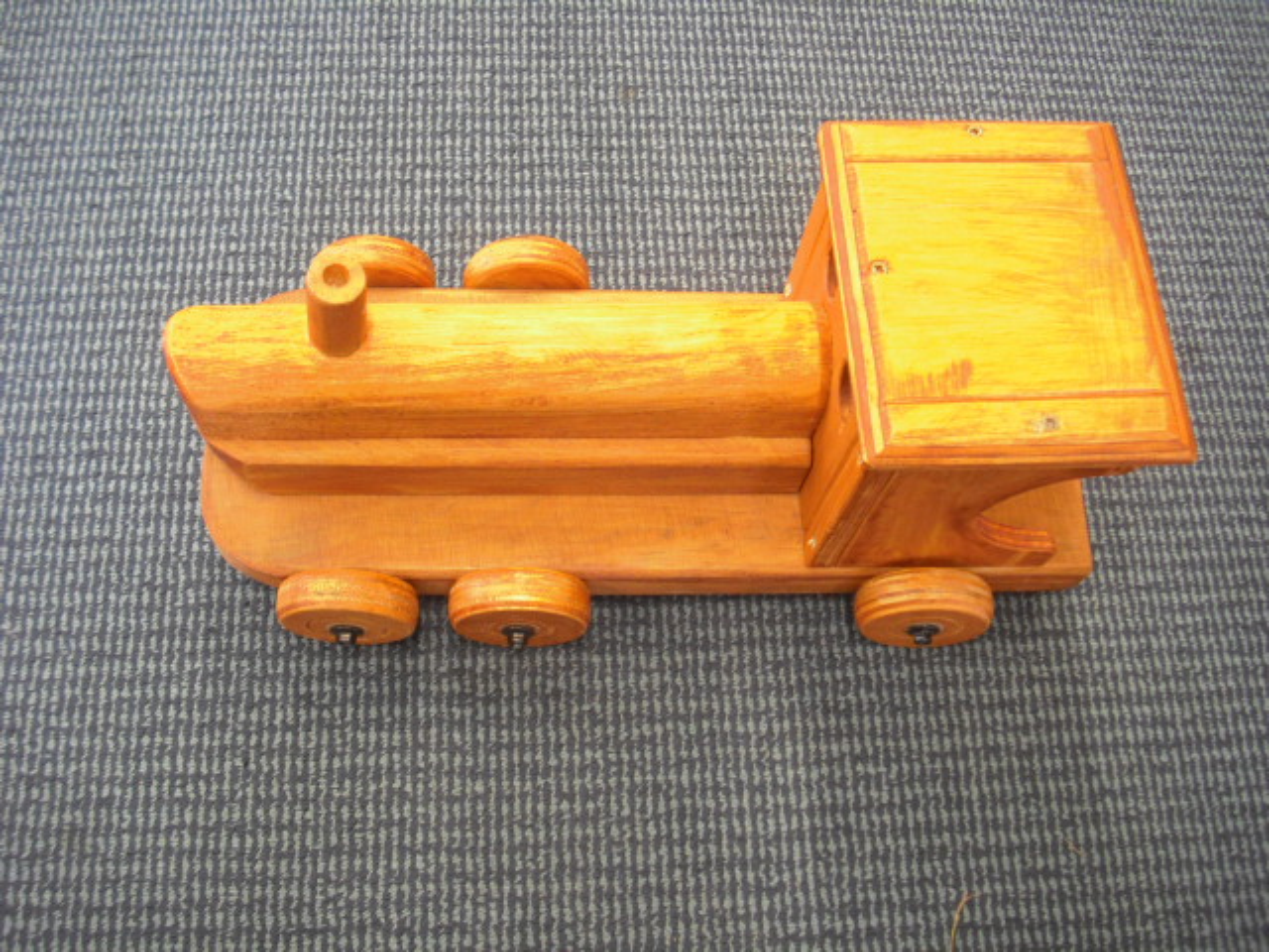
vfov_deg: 37.7
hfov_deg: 49.0
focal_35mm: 38
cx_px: 634
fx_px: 1393
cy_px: 476
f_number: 2.8
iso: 200
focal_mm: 6.2
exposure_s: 1/30
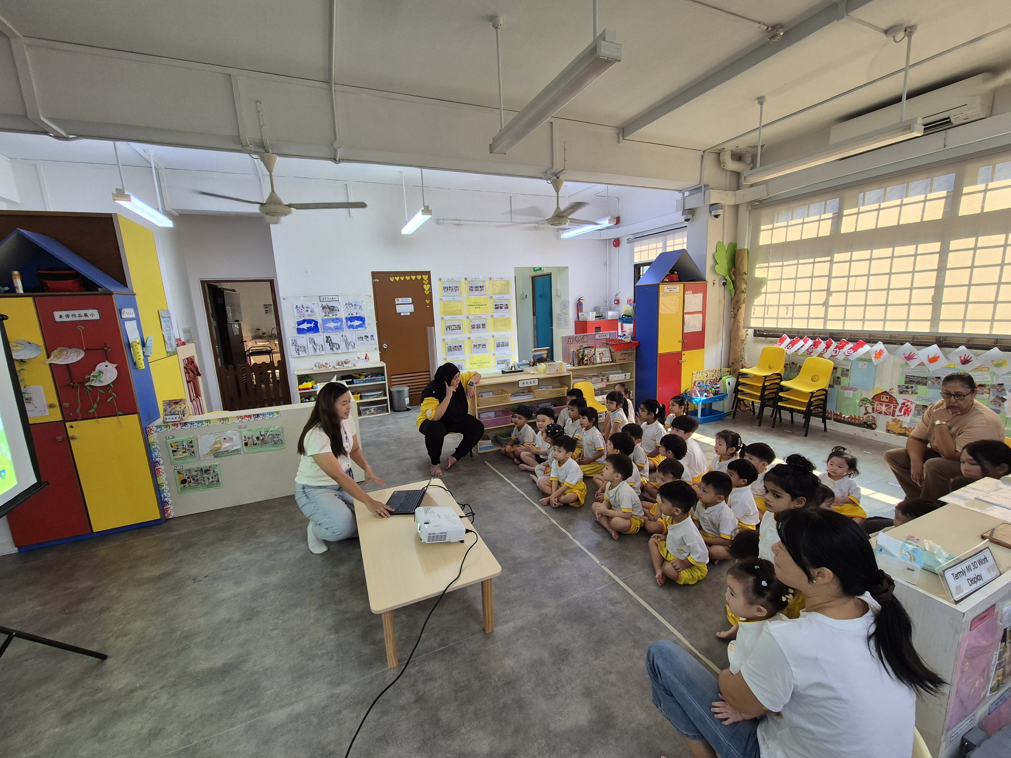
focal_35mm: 13
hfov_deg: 106.2
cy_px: 379
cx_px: 506
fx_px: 380
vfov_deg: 89.9
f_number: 2.2
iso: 80
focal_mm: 2.2
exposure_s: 1/50
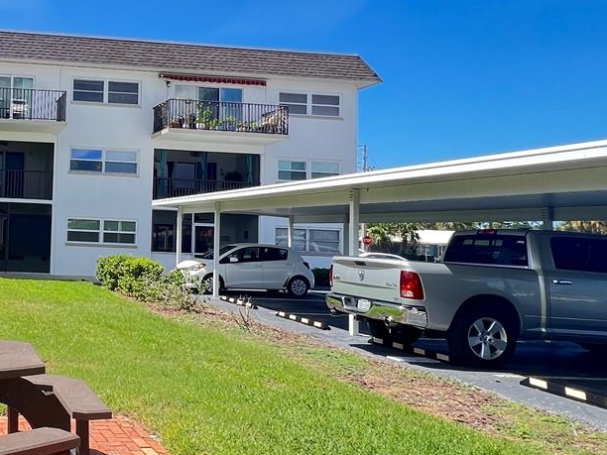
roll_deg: -2.3
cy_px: 186
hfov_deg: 46.1
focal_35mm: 34
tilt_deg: +4.7
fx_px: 596
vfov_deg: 41.6
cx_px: 12
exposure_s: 1/327
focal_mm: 1.57
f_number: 1.8
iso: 32
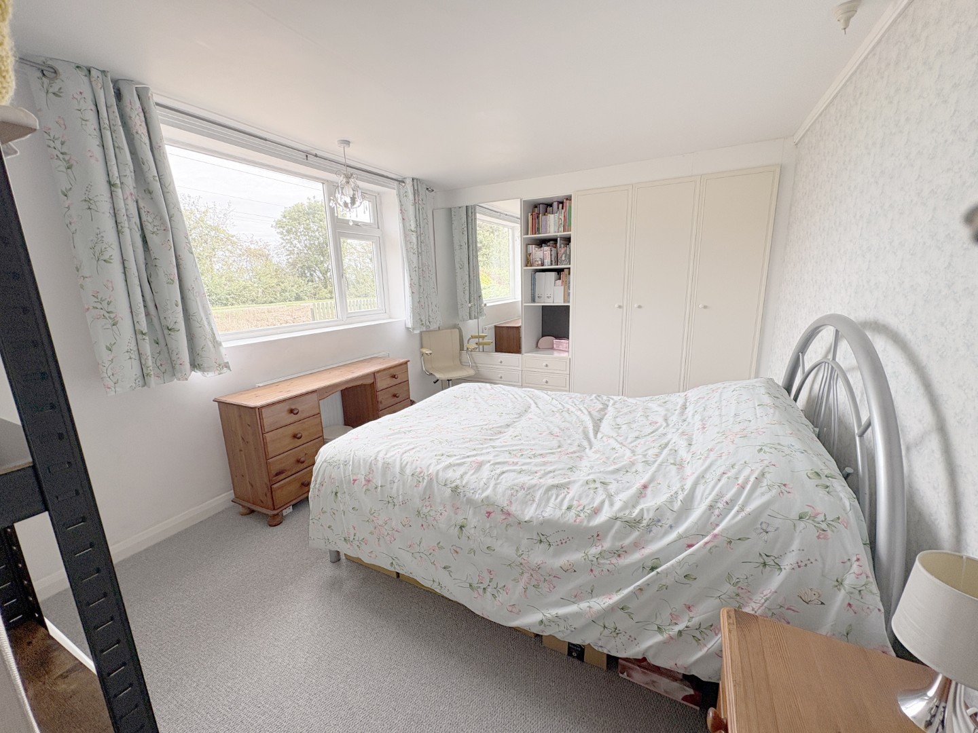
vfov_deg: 85.7
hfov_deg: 102.1
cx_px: 489
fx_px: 396
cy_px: 366
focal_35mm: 14
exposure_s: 1/136
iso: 40
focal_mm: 2.22
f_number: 2.2
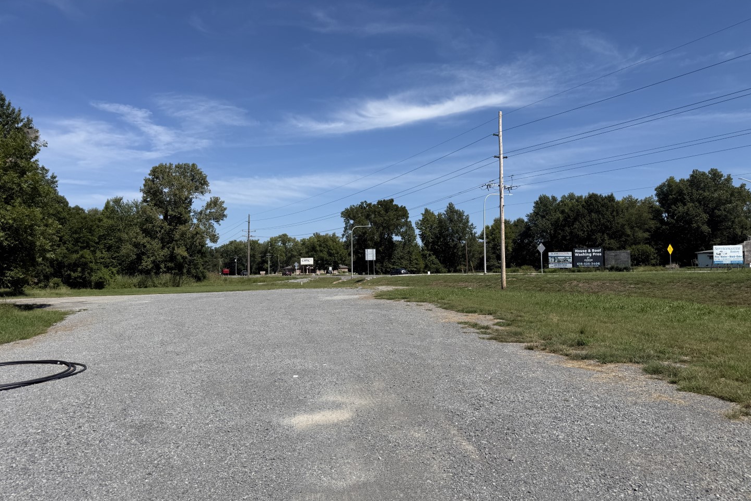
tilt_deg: +2.8
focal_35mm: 25
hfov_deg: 71.5
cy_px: 251
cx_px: 376
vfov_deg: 51.3
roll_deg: +0.8
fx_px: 522
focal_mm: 6.76
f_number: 1.78
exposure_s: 1/6173
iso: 80
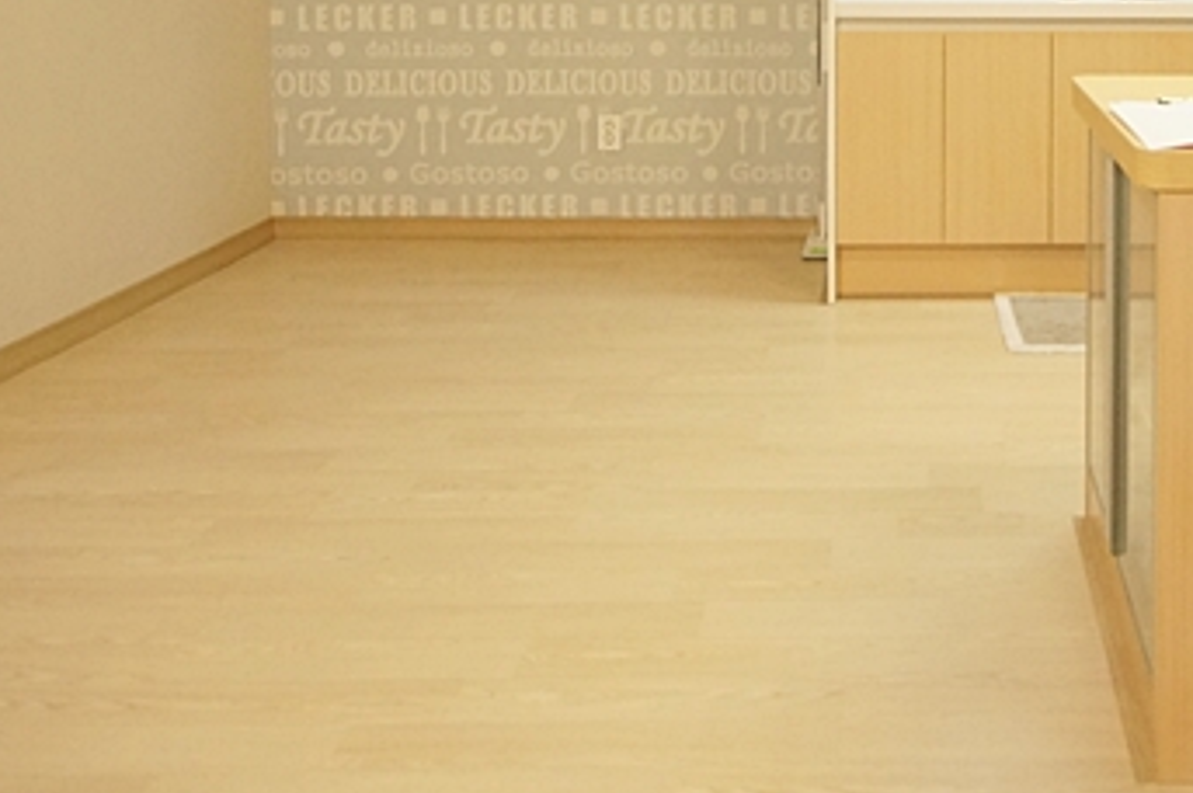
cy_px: -122
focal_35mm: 35
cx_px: 950
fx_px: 1159
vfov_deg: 32.3
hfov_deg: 51.2
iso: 1600
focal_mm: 10
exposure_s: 1/125
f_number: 5.6
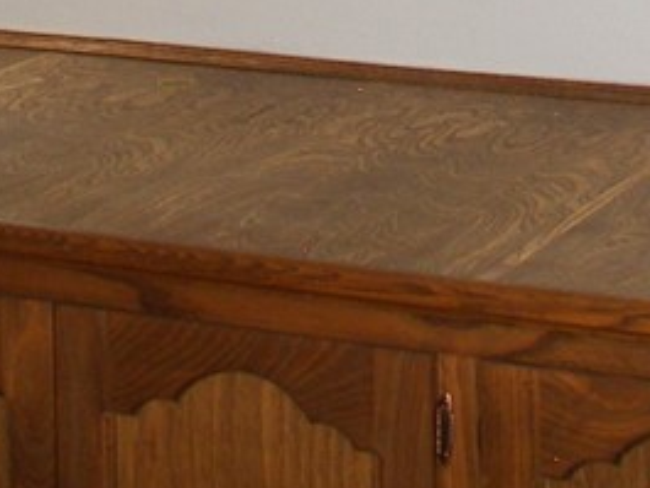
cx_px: 299
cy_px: -179
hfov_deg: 14.2
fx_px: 2611
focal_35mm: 139
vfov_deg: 10.4
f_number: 2.8
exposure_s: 1/30
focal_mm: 6
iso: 80
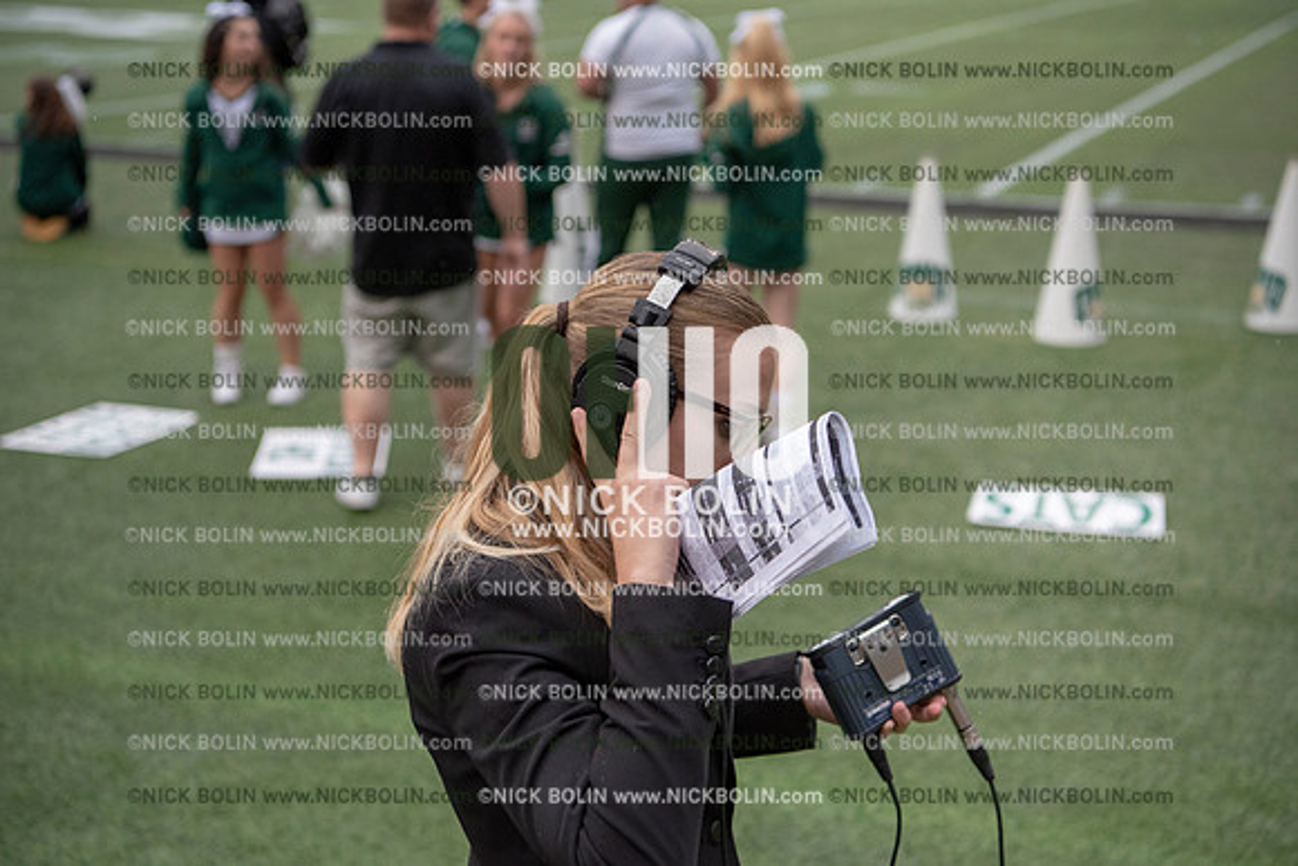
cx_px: 649
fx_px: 1983
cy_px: 433
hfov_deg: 36.2
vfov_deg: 24.6
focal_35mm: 55
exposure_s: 1/4000
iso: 2000
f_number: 3.5
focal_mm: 55
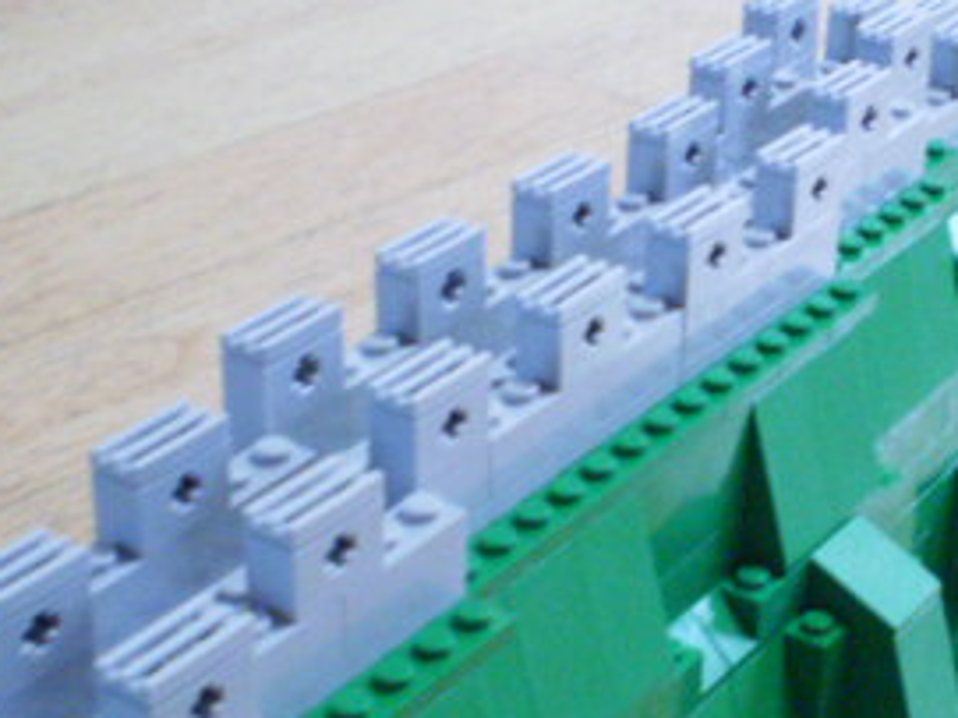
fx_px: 2351
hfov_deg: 22.5
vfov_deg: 17.3
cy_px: 248
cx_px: 855
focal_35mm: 85
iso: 640
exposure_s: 1/15
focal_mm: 6.3
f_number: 3.1
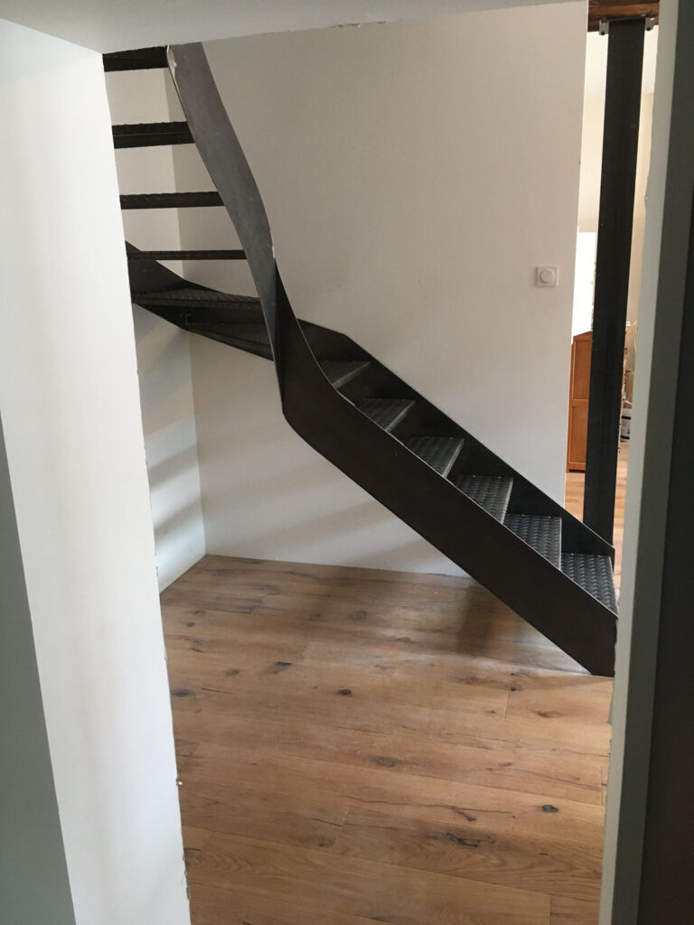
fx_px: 775
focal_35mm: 29
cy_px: 462
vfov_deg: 61.7
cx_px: 347
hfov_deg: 48.2
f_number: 2.2
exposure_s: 1/33
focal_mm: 4.15
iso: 160
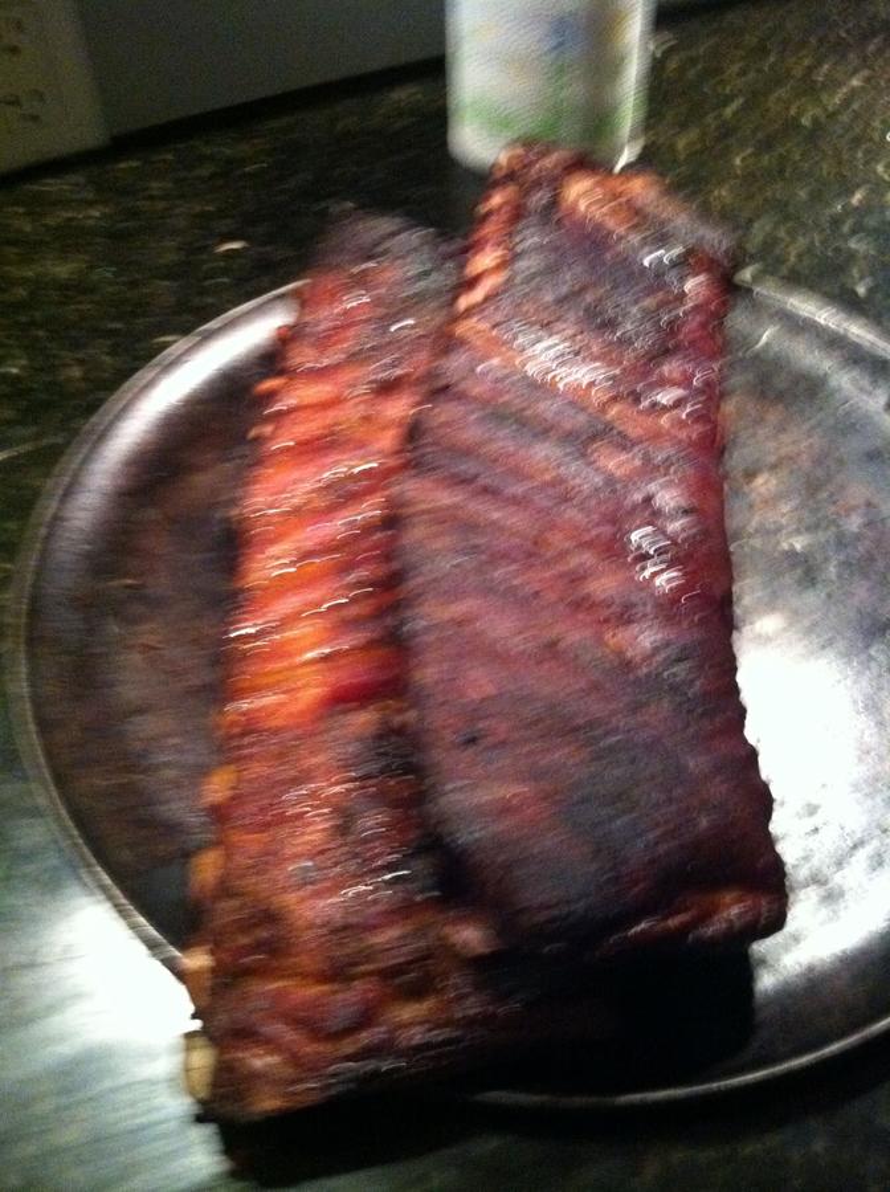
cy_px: 596
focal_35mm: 35
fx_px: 1203
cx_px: 445
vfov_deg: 52.7
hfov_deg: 40.6
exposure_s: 1/15
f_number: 2.8
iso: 1000
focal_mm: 3.85
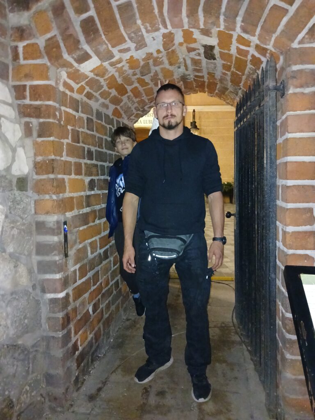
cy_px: 210
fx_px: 328
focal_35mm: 27
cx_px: 158
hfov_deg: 51.4
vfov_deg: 65.3
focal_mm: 3.98
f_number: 1.8
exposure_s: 1/14.3
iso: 1250
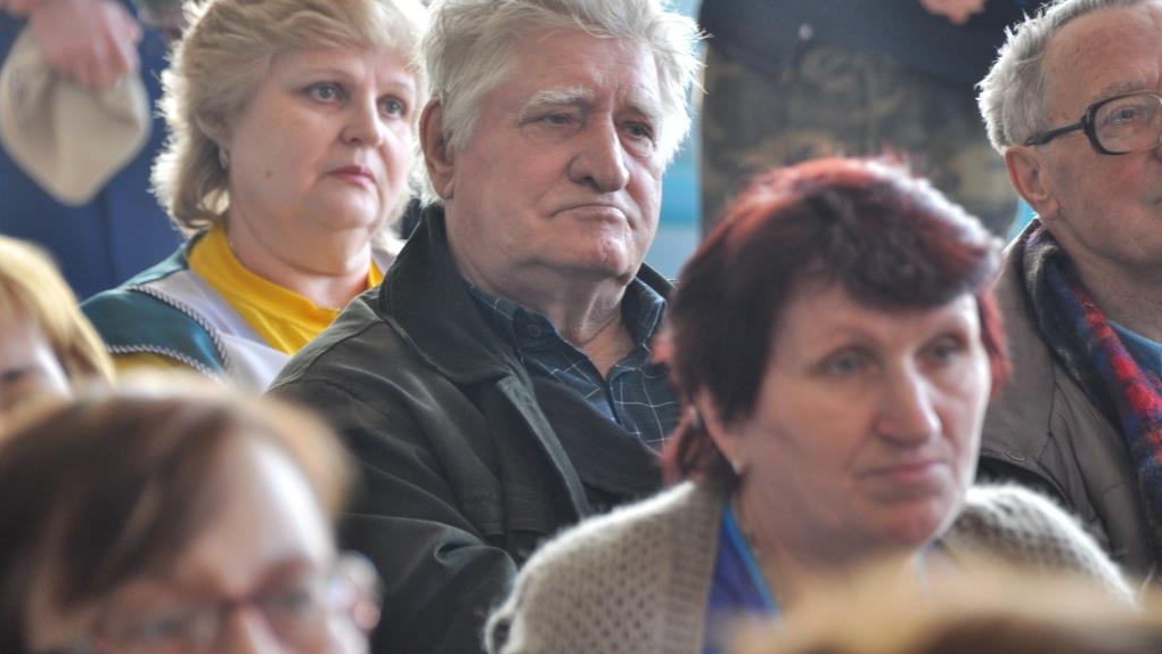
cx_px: 582
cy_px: 269
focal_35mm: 394
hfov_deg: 5.5
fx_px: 12141
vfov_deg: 3.1
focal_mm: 250
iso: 640
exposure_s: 1/40
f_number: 6.3
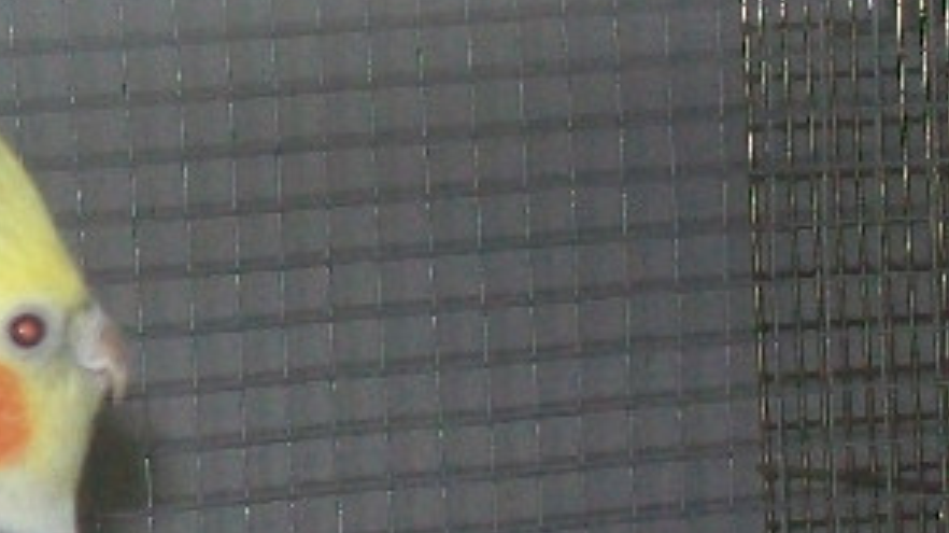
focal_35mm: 311
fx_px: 7822
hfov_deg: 6.8
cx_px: -697
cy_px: 84
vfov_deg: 3.9
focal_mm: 14.7
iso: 200
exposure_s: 1/250
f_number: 4.3
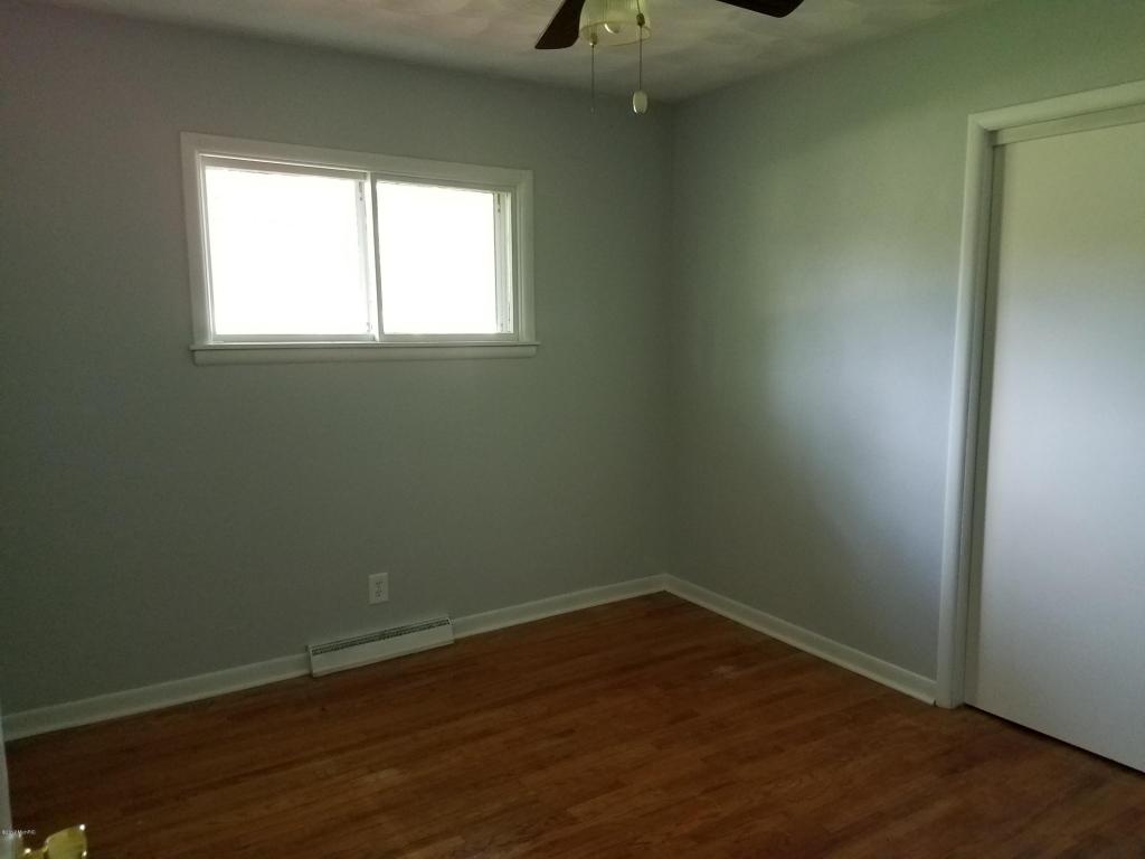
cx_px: 572
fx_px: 860
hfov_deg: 67.3
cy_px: 430
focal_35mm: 26
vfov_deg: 53.1
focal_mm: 4.2
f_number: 1.7
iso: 160
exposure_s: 1/30
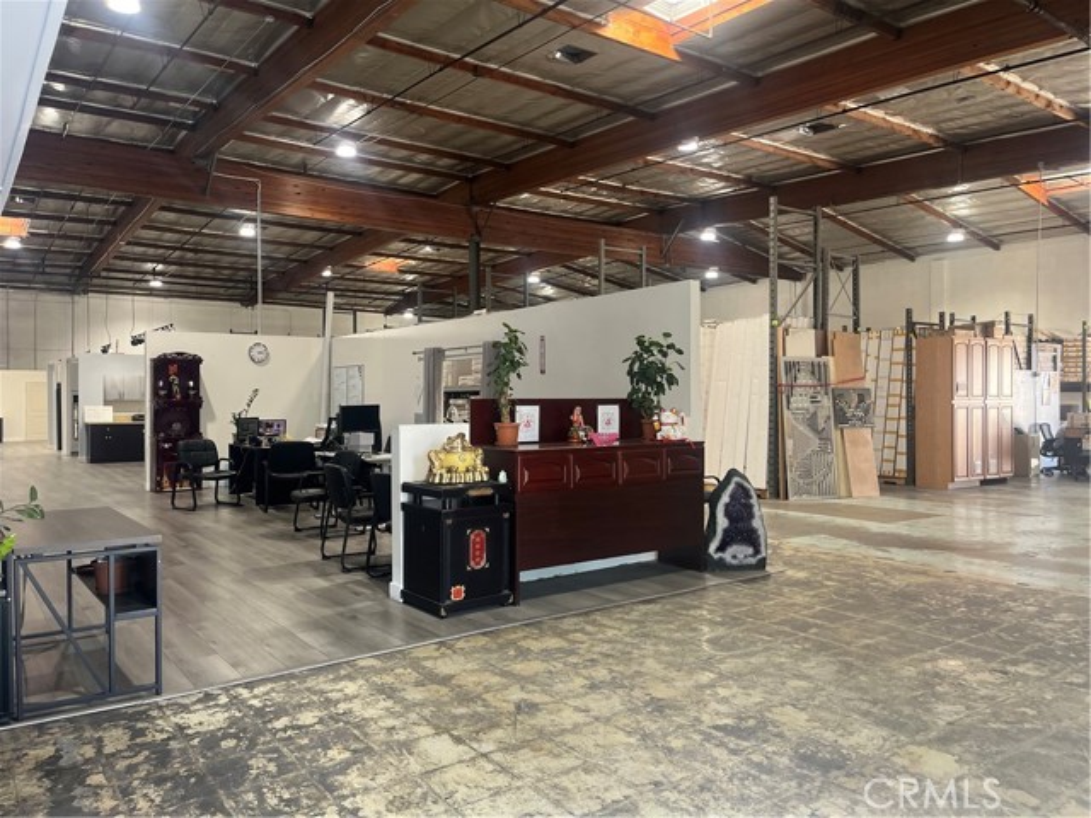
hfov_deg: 67.3
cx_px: 546
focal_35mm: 26
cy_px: 409
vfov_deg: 53.1
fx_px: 819
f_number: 1.6
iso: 125
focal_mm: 5.1
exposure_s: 1/121
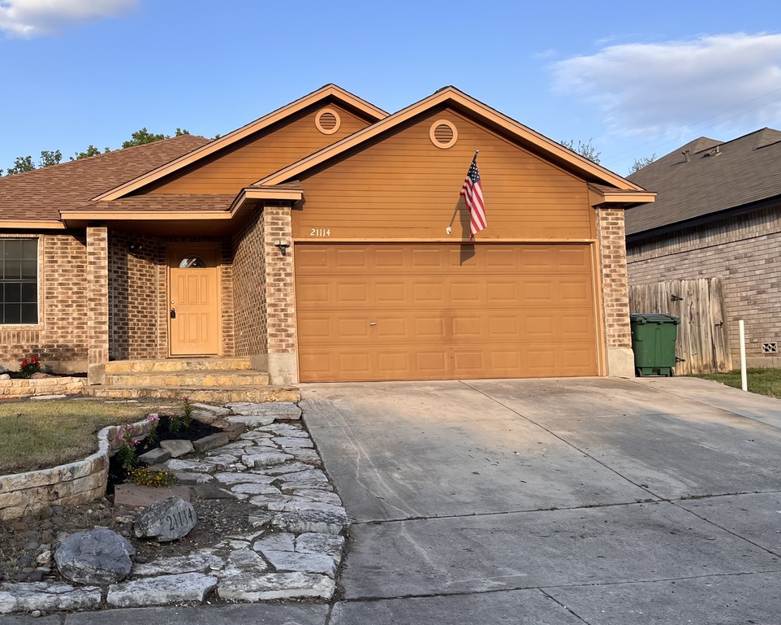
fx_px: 878
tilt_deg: +3.6
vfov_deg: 39.1
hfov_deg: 47.0
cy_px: 293
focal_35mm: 38
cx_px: 247
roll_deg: +1.7
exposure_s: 1/1422
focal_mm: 5.1
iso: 50
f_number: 1.6
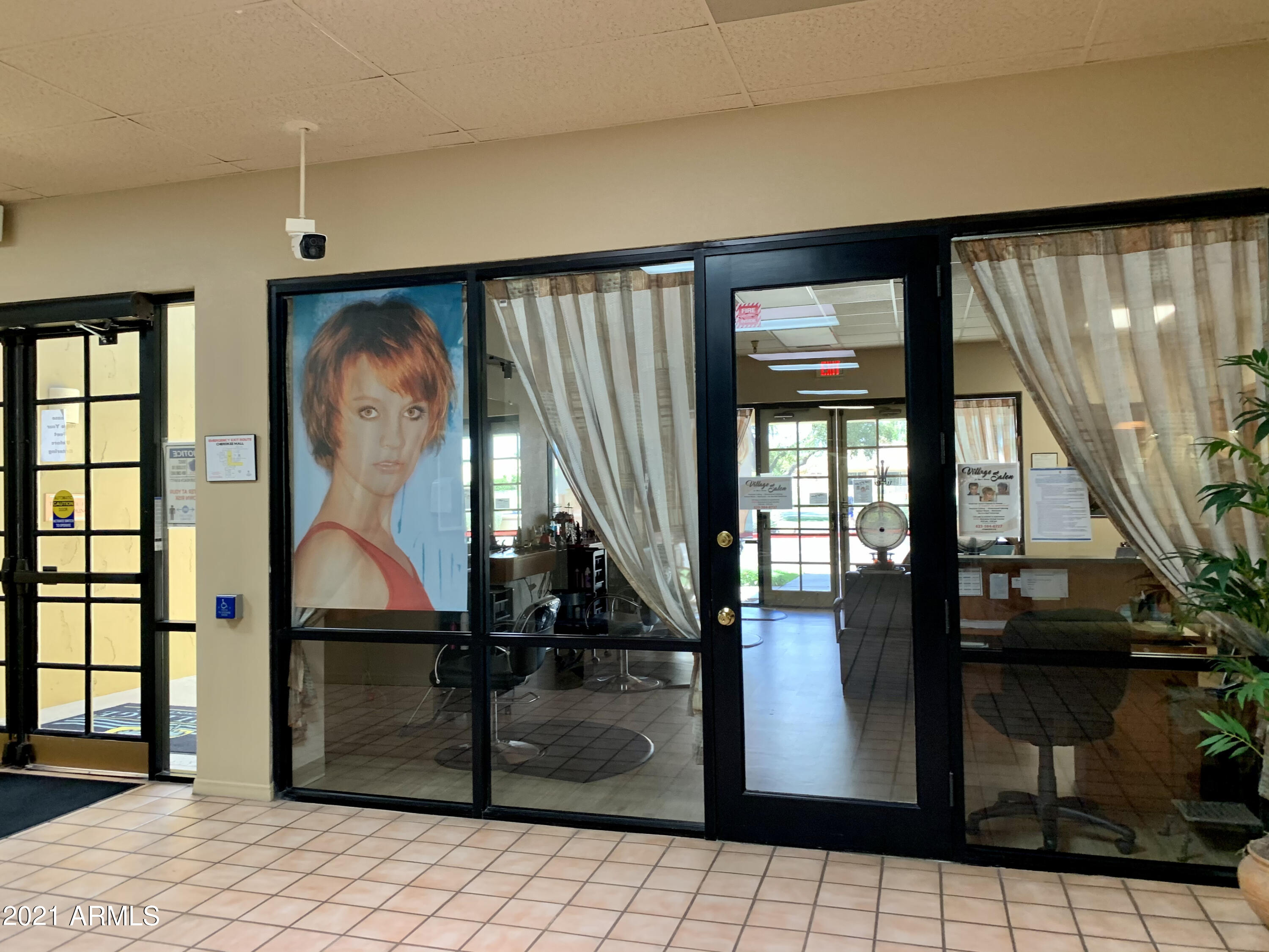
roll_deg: +1.0
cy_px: 476
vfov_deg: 53.1
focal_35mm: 26
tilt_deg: +4.3
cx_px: 634
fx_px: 953
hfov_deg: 67.3
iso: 160
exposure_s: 1/60
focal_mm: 4.25
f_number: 1.8
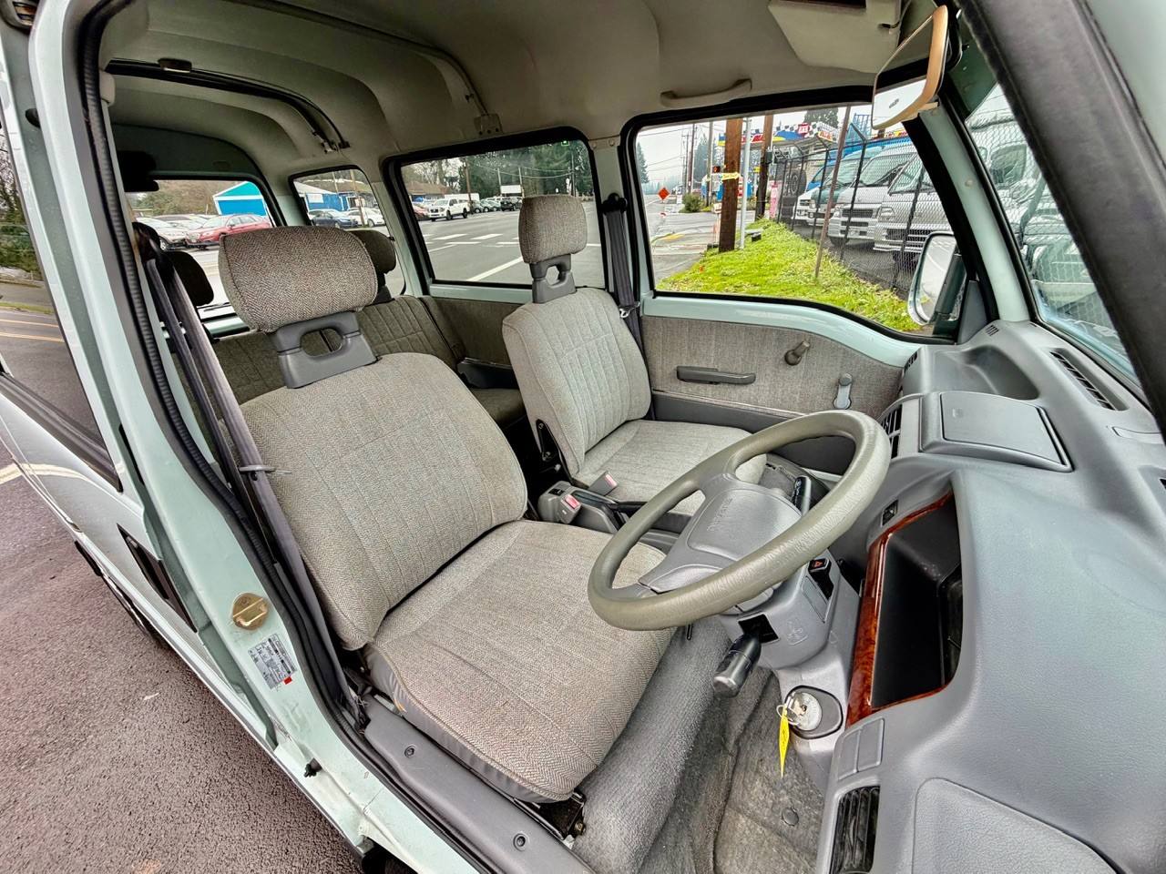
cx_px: 583
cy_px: 437
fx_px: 472
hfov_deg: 102.1
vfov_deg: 85.7
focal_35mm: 14
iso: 100
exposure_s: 1/121
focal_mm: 2.22
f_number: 2.2
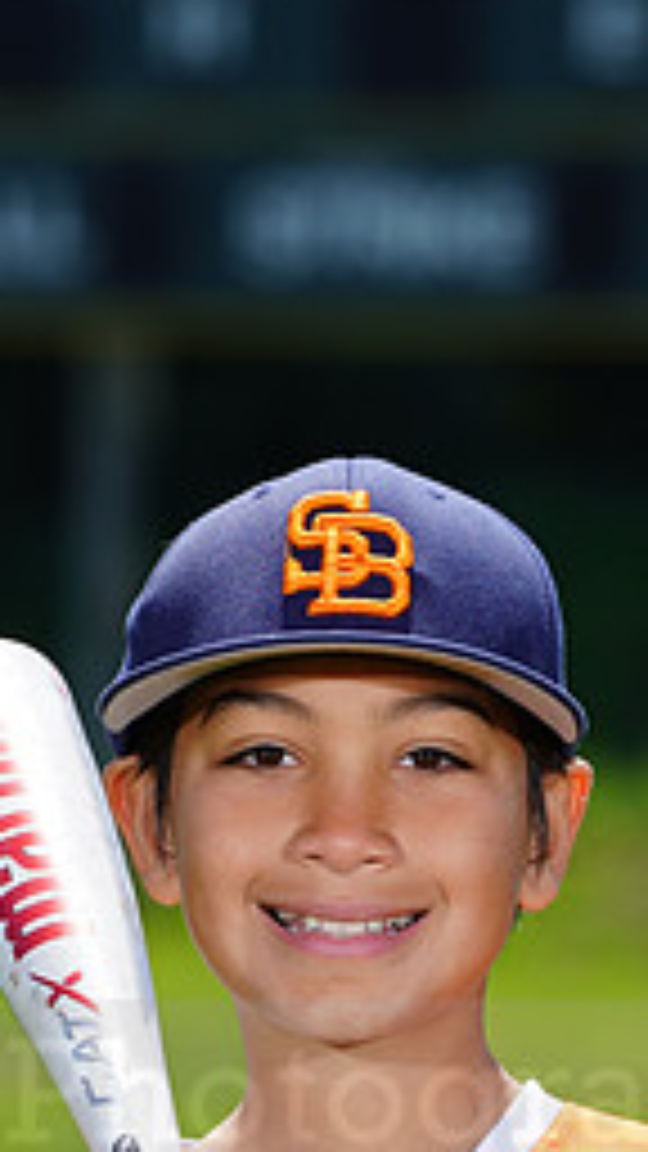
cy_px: 1062
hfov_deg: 2.0
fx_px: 18756
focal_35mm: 614
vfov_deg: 3.5
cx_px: 331
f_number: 8
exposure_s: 1/250
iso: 100
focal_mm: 259
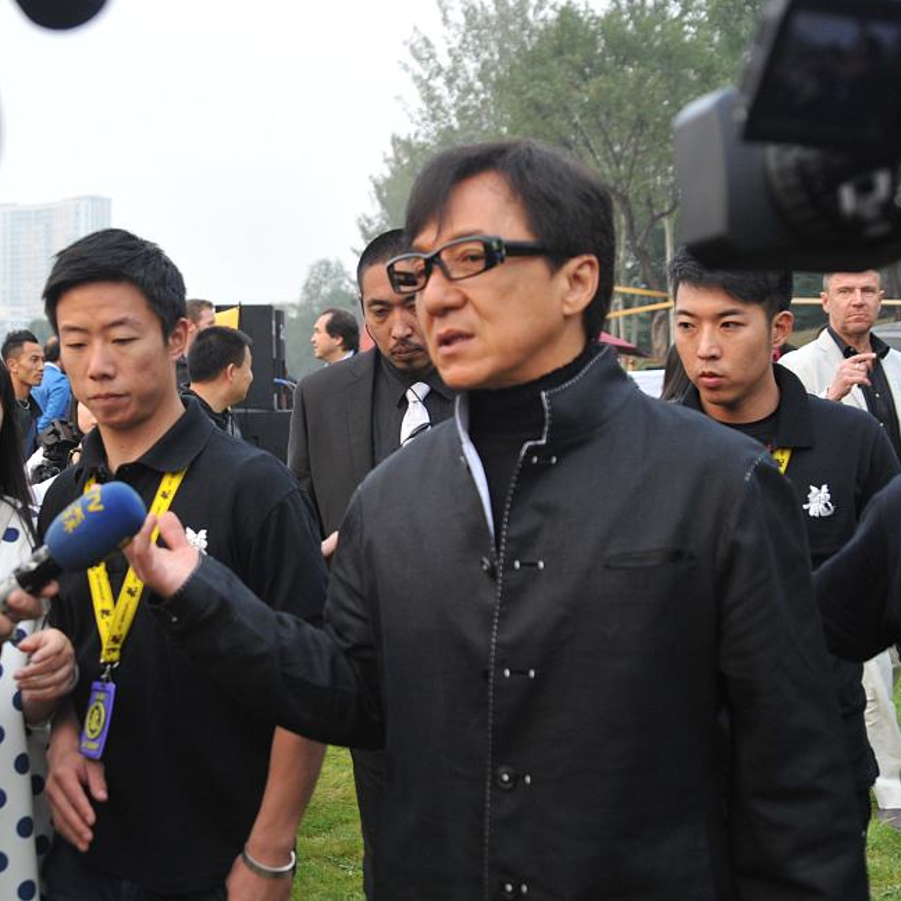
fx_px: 1296
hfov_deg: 37.8
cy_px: 432
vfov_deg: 38.3
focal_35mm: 44
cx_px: 277
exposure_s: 1/320
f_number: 3.5
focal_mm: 28
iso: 800
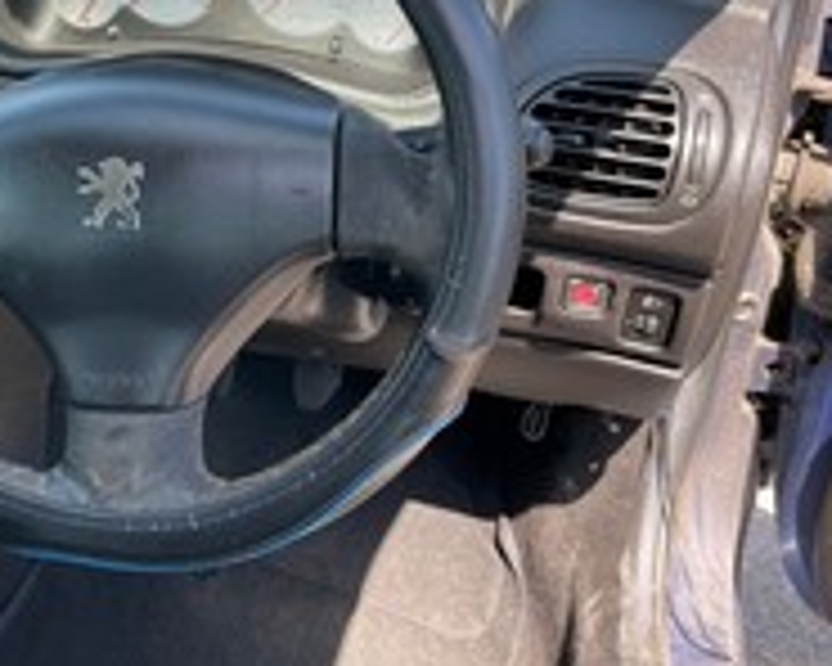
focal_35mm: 48
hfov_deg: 37.5
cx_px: 180
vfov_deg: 31.1
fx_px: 1182
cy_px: 198
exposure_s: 1/206
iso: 32
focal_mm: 4.2
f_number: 1.6
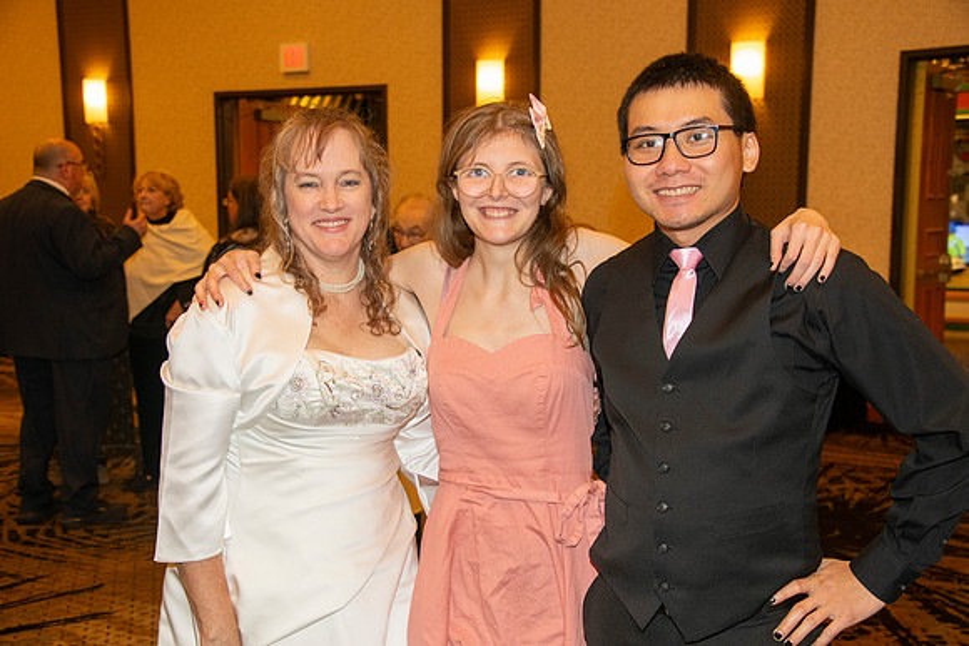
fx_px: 1292
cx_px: 484
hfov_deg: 41.1
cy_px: 323
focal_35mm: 48
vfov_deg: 28.1
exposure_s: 1/60
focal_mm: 48
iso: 2000
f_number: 5.6
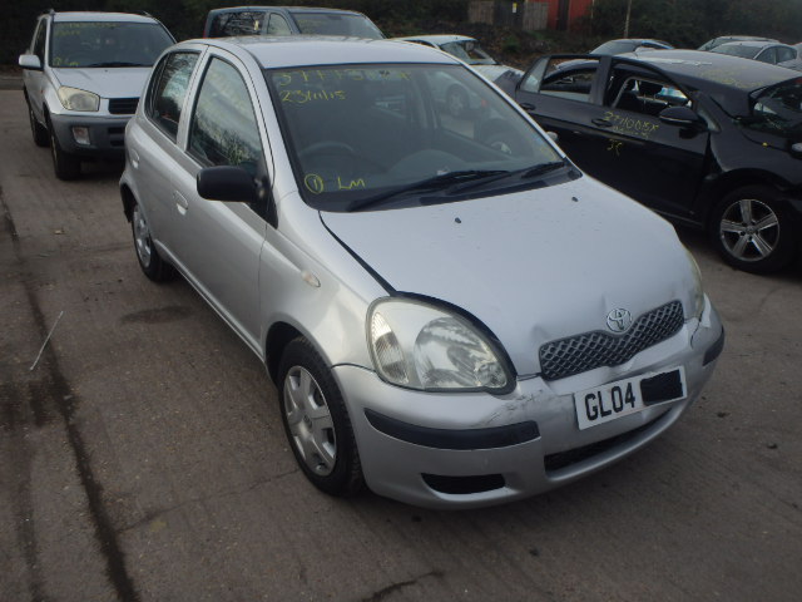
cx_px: 401
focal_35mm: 28
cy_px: 301
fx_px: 649
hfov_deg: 63.4
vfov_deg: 49.7
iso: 125
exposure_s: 1/320
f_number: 3.9
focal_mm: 5
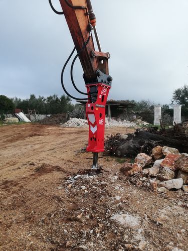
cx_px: 94
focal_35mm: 26
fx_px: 188
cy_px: 126
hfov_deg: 53.1
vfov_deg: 67.3
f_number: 2.2
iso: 50
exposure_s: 1/373
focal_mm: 3.81
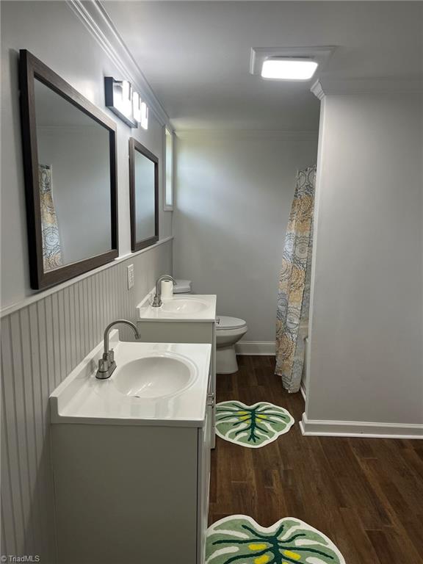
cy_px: 282
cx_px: 212
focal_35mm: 26
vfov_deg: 67.3
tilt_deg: -10.0
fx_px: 424
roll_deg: -1.3
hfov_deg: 53.1
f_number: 1.6
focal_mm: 5.1
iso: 80
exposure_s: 1/120
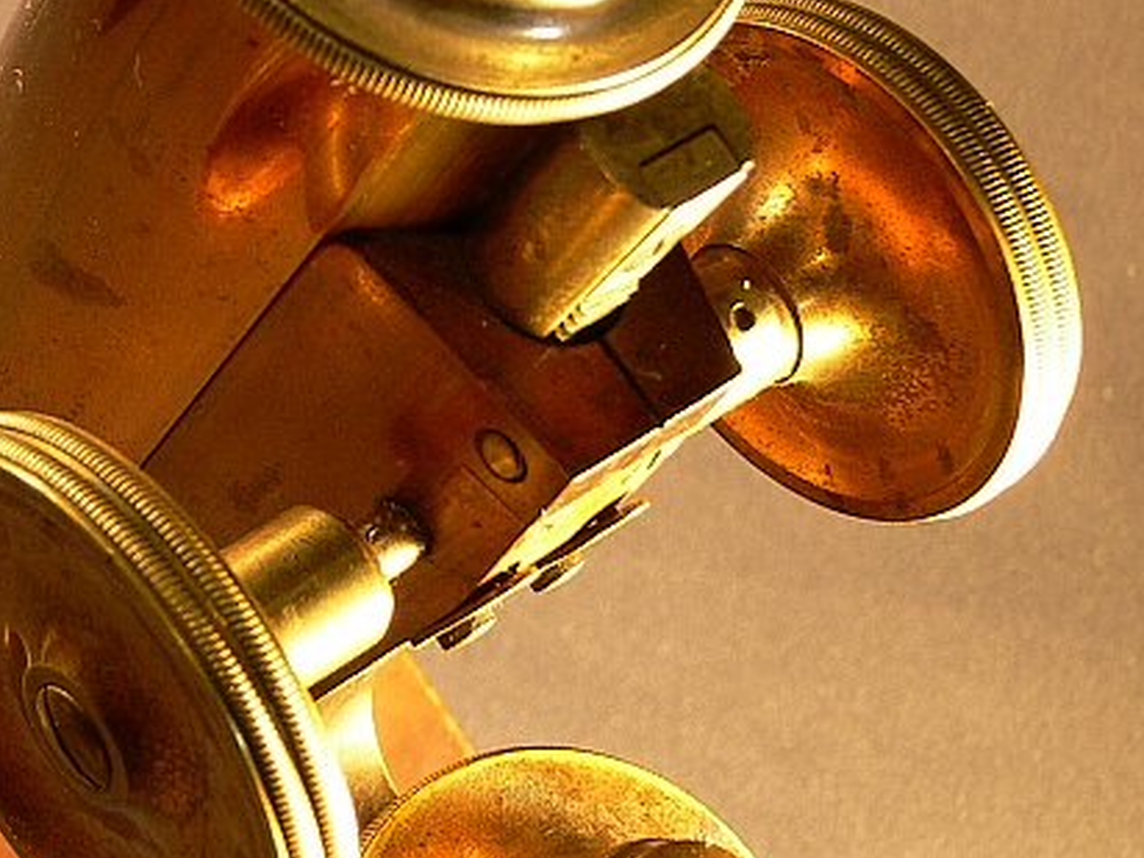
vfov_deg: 16.9
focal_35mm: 87
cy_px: 304
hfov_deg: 21.6
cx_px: -29
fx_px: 2875
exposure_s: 1/2.5
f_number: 4
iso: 80
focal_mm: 7.4
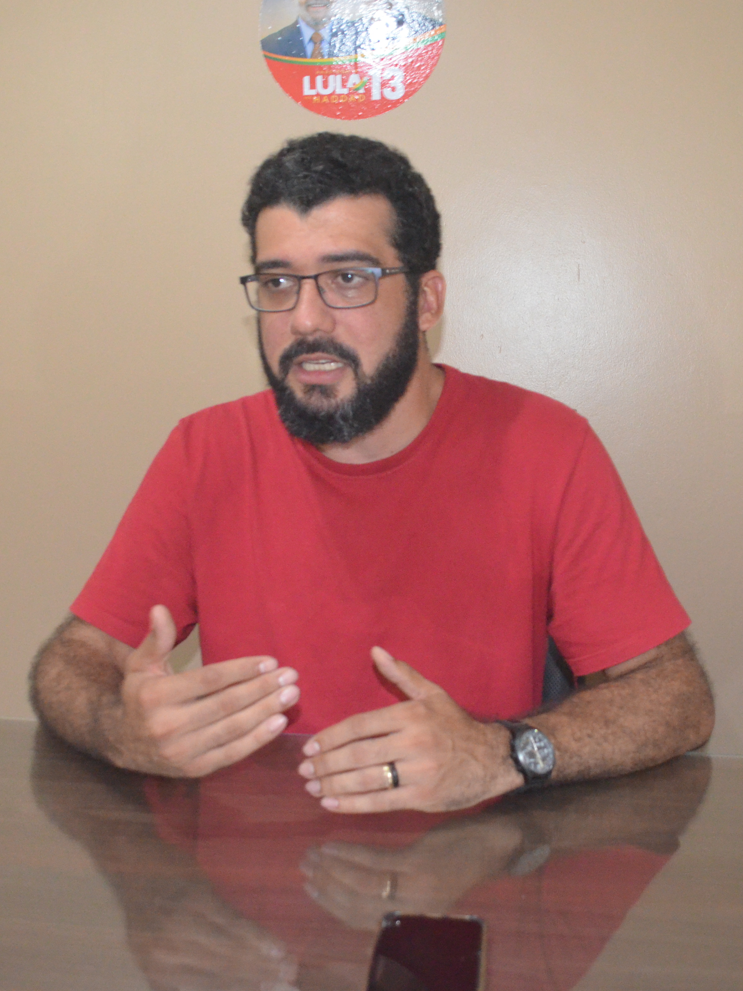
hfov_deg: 36.0
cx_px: 379
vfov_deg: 46.8
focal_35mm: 40
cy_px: 490
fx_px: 1145
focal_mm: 18
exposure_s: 1/60
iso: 3200
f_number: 3.5
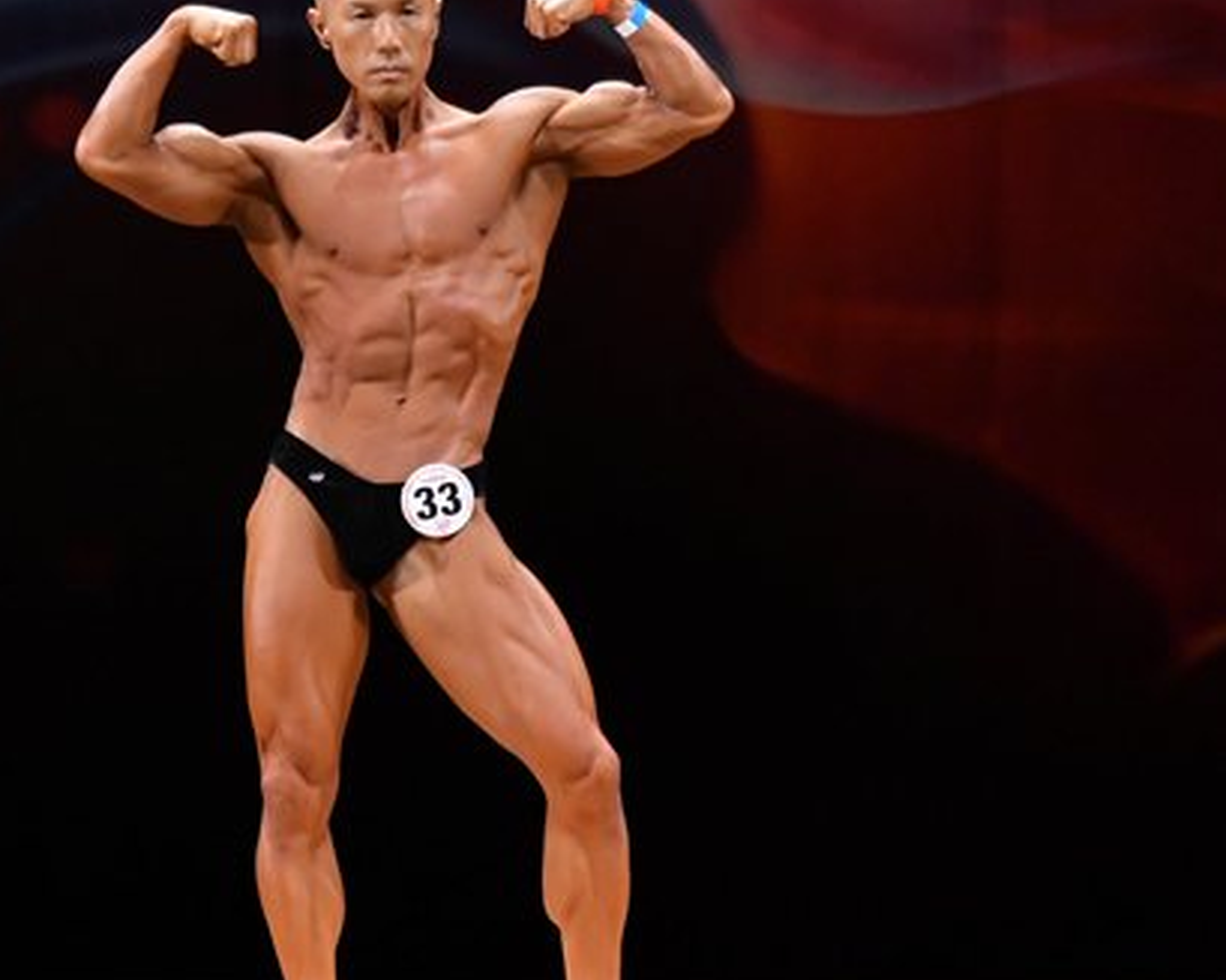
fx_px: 14003
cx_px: 604
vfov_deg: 4.0
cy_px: 471
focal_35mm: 386
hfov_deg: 5.0
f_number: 5.6
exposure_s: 1/400
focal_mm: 145
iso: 4000
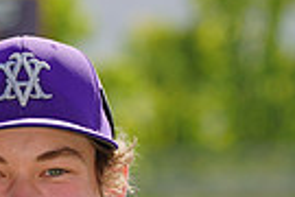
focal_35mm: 933
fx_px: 7645
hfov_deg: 2.2
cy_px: 392
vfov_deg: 1.5
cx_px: 92
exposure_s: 1/250
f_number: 8
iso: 100
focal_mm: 218
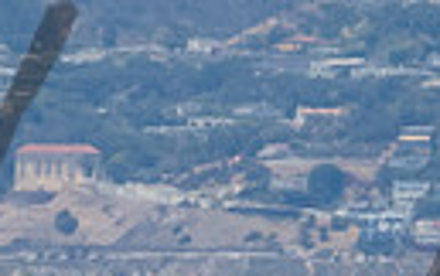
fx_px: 22790
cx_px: 609
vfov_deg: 0.7
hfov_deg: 1.1
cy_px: 638
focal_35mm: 1898
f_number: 14
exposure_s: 1/800
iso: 640
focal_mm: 220
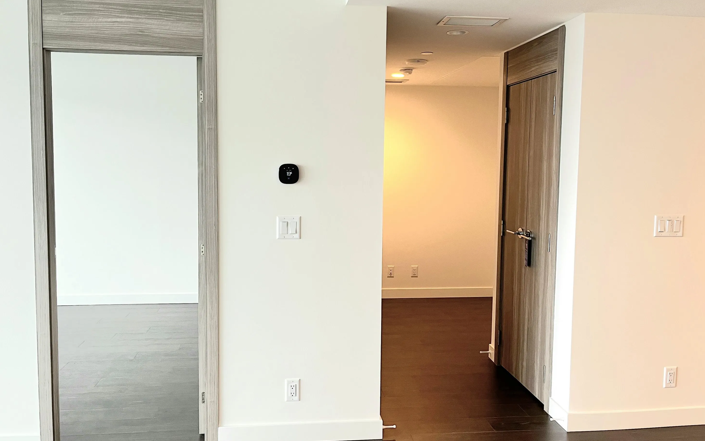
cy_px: 196
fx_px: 557
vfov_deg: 43.1
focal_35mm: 29
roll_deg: +0.0
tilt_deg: -4.6
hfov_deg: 64.6
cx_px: 335
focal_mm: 5.1
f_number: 1.6
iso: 100
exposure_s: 1/60.2
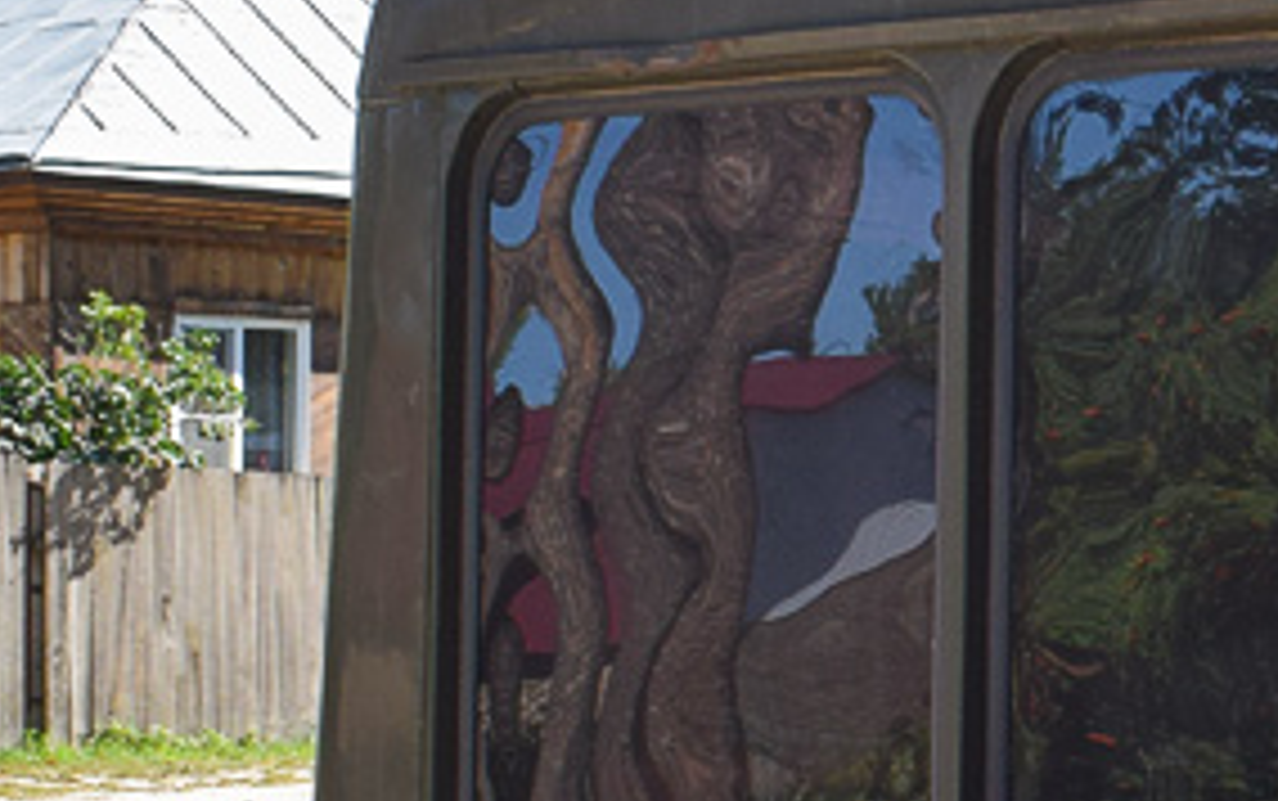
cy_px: 693
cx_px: 2187
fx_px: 4497
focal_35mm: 129
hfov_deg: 14.5
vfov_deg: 10.1
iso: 250
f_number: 8
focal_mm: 20
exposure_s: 1/250
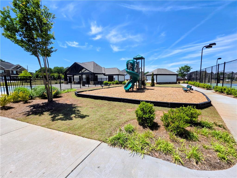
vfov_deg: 89.9
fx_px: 89
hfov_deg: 106.2
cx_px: 118
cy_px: 89
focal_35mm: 13
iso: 40
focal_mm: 2.2
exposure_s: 1/2745
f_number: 1.9
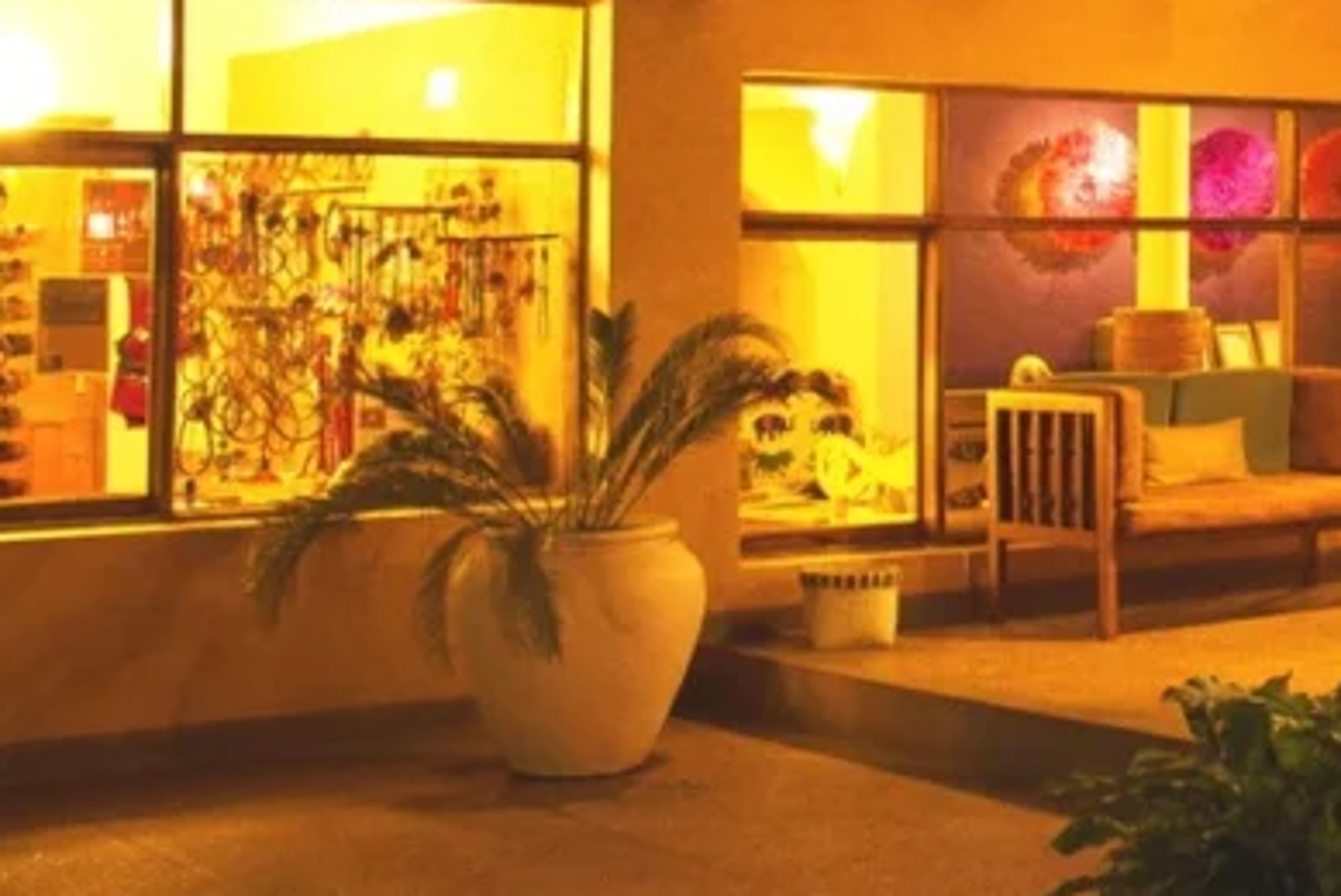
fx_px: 2647
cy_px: 105
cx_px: 1689
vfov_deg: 18.9
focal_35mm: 71
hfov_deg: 25.1
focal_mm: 18
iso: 500
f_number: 10
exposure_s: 1.6
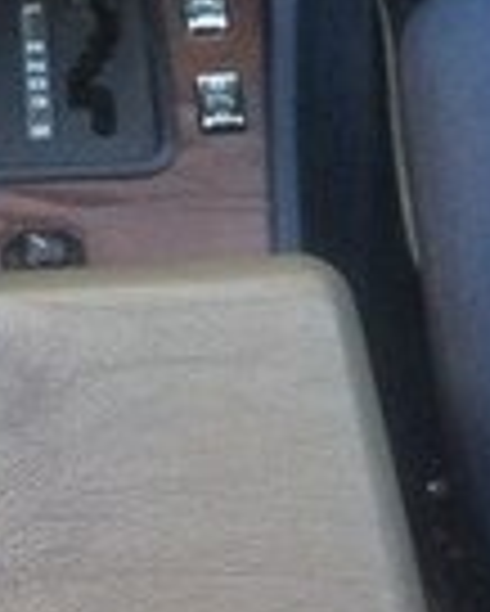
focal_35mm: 137
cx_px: 54
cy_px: -448
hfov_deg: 11.2
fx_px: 2481
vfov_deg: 12.9
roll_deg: +2.7
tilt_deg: -27.6
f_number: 2.2
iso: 200
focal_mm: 4.15
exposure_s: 1/33
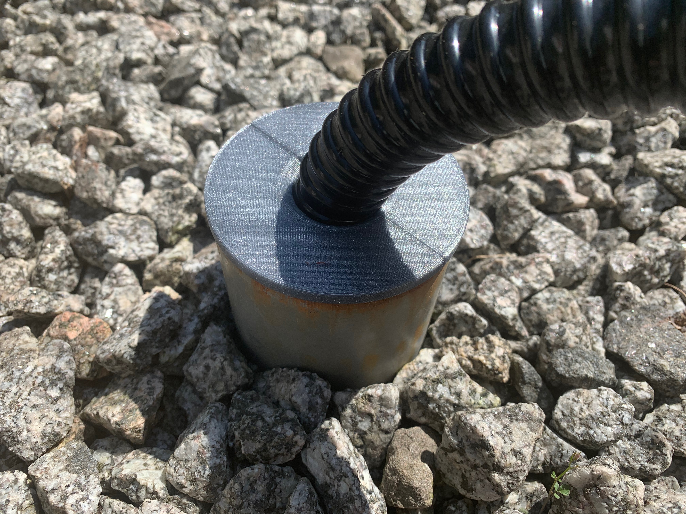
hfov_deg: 67.3
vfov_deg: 53.1
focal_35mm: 26
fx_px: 515
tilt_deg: -52.5
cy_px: 257
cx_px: 343
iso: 25
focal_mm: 4.25
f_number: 1.8
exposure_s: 1/1235
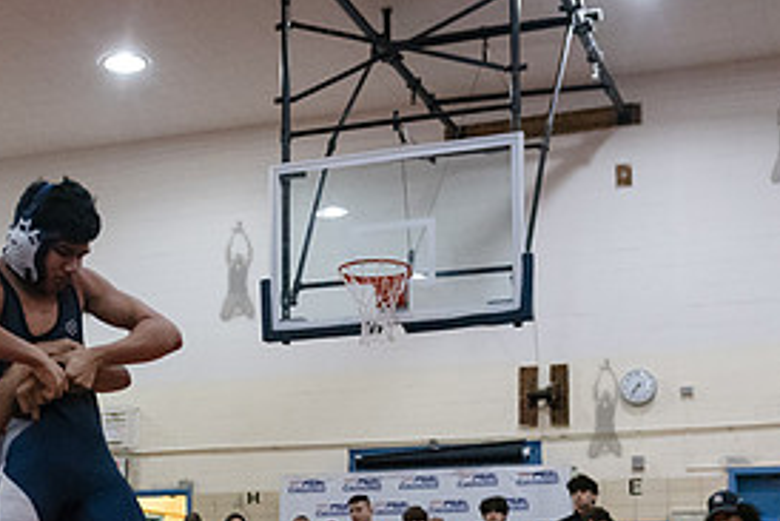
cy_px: 545
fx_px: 1539
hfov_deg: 28.2
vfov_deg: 18.6
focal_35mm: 71
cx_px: 236
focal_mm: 31
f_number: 3.2
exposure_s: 1/400
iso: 8000
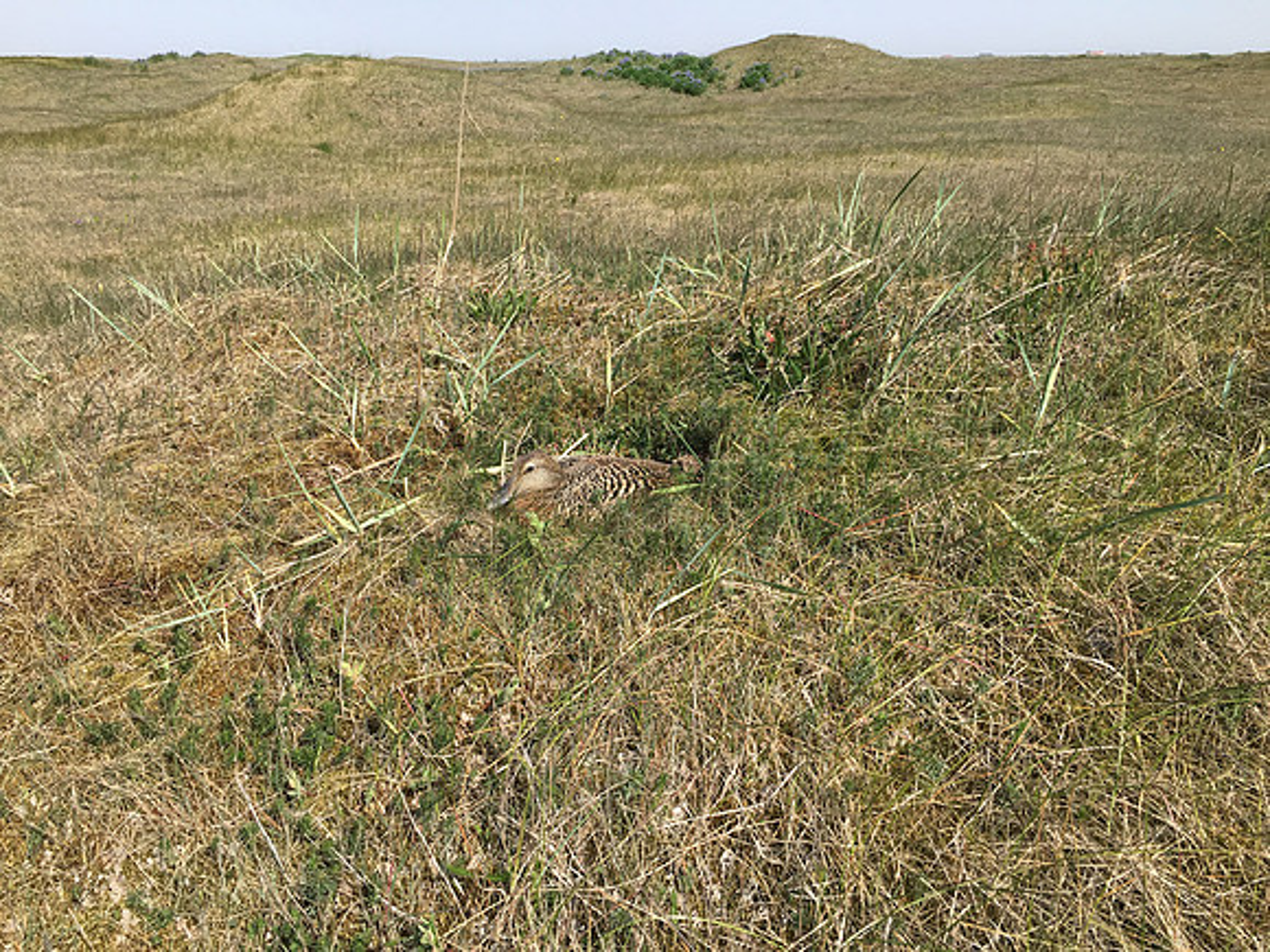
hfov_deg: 61.7
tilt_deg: -24.1
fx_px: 1064
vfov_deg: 48.2
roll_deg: +0.8
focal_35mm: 29
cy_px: 476
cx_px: 635
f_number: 2.2
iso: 25
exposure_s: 1/986
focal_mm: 4.15
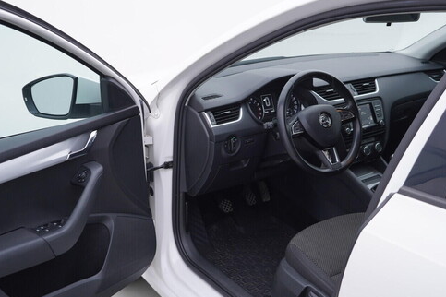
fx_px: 508
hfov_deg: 47.4
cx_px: 216
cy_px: 155
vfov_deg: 32.6
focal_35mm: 41
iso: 125
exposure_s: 1/60
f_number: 3.5
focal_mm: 24
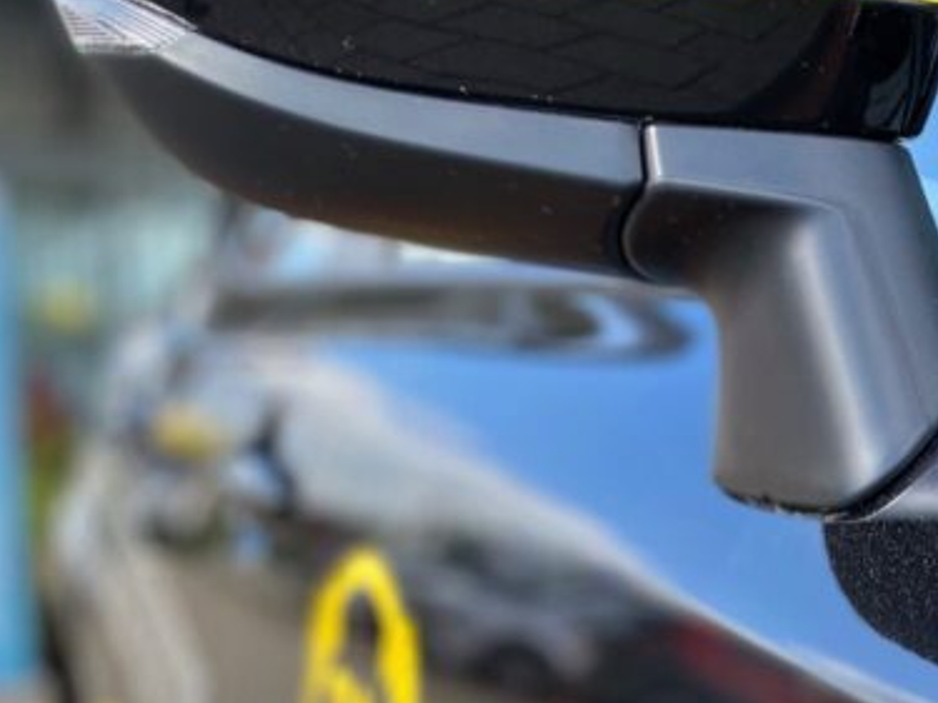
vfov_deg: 18.8
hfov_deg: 26.0
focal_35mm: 71
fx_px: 1923
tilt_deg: -14.5
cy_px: 976
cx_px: 938
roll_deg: -2.4
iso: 32
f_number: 1.8
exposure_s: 1/576
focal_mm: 4.25
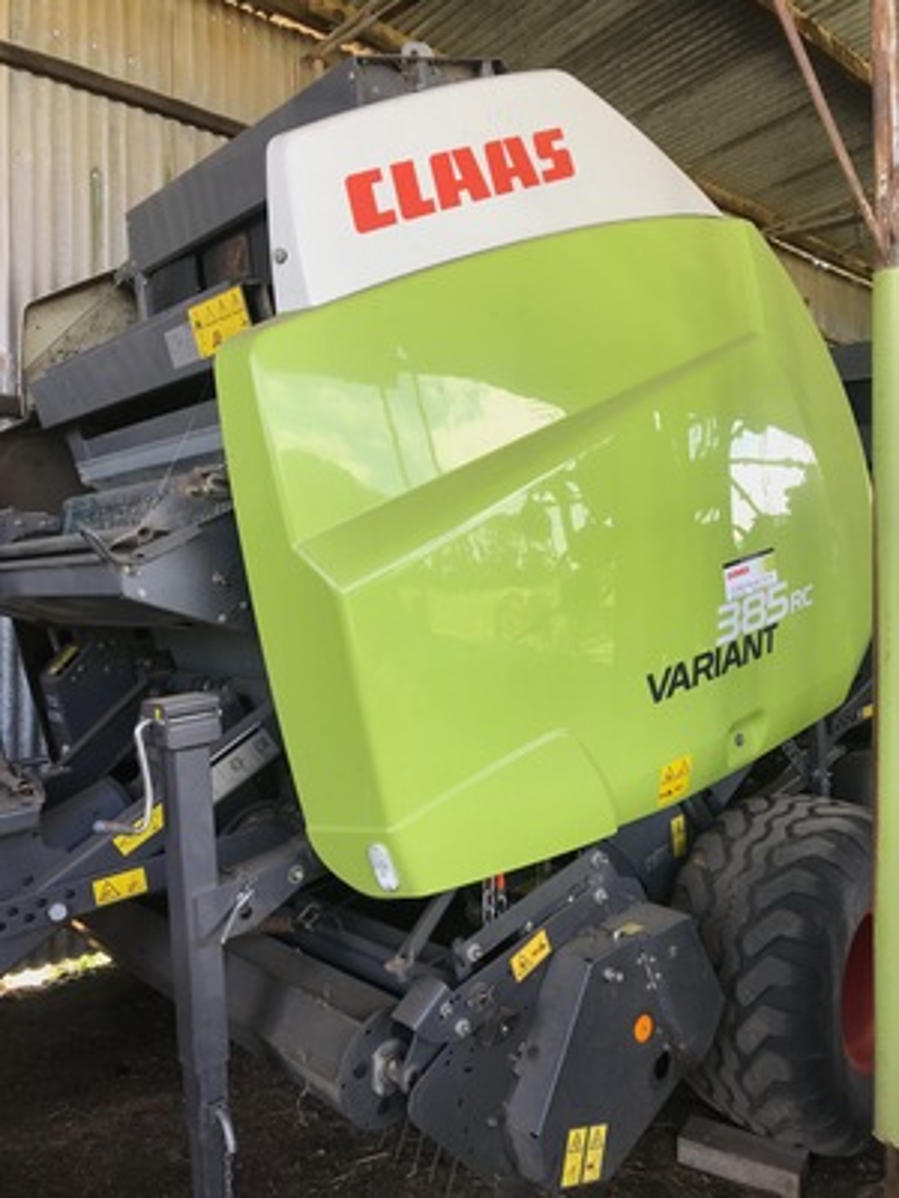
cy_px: 599
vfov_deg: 63.4
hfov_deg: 49.7
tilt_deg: +1.4
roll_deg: +0.2
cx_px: 450
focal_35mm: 28
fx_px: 970
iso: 20
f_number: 1.8
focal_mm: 3.99
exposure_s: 1/110
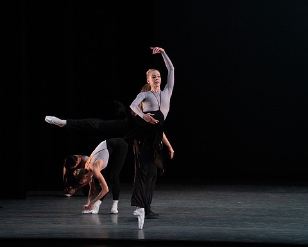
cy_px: 123
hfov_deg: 8.5
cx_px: 141
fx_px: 2069
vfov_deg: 6.8
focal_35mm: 227
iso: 12800
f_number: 8
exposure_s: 1/500
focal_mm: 200
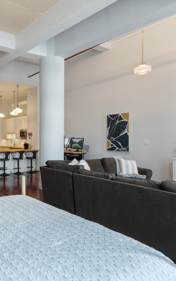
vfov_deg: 68.4
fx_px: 207
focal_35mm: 27
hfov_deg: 43.2
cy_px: 142
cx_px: 27
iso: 160
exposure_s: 1/6
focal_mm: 11.5
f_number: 8
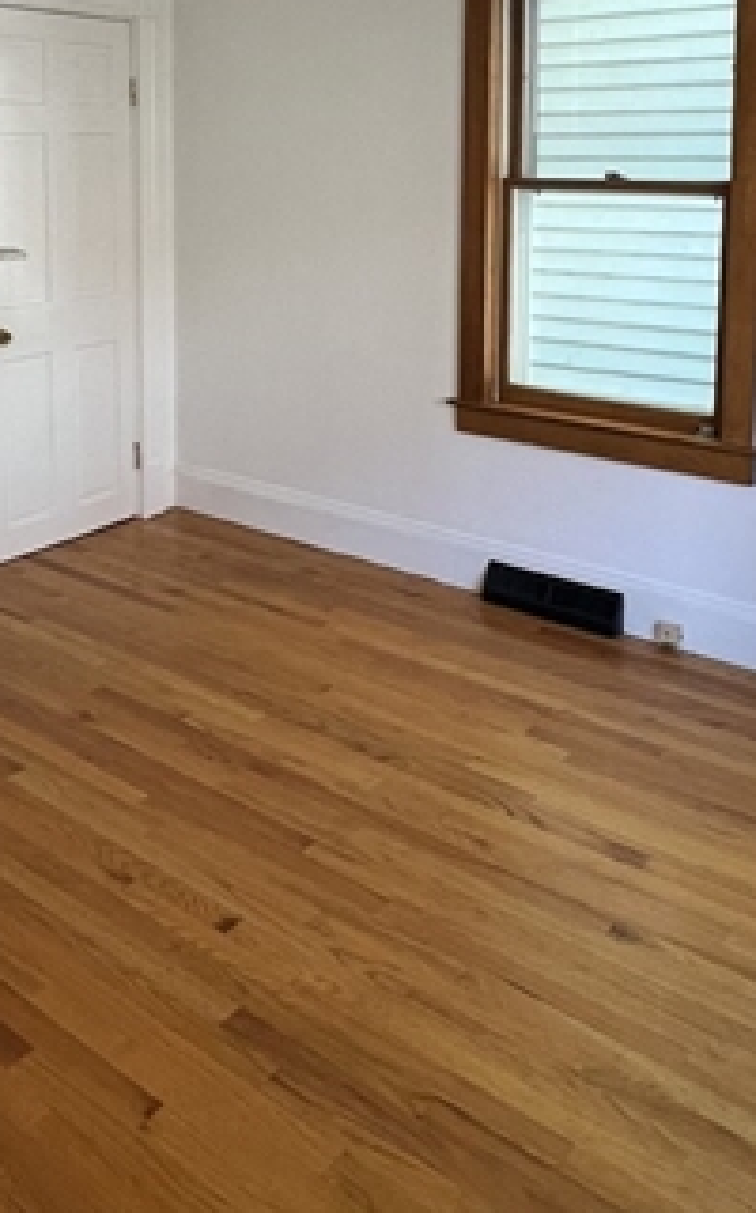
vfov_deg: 54.7
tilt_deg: -5.1
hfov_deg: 38.0
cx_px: 291
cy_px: 268
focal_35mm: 33
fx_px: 1090
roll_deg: +0.1
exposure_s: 1/60
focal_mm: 1.57
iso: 125
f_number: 1.8
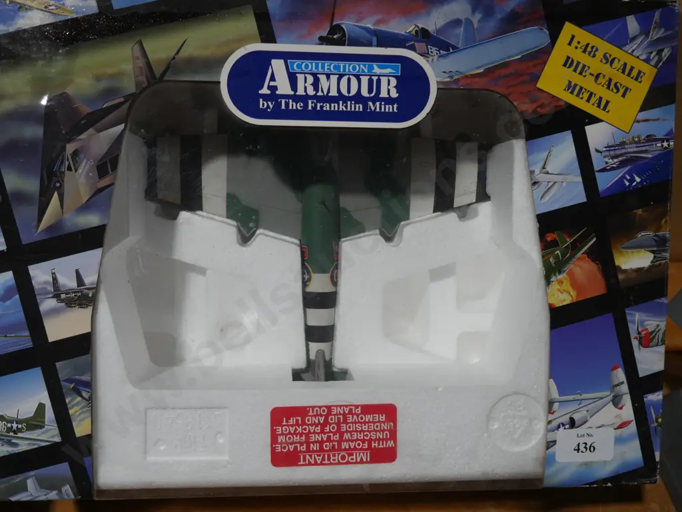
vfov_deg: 44.2
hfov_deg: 56.8
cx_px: 341
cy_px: 256
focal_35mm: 32
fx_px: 631
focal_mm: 16
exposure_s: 1/125
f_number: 3.6
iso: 200
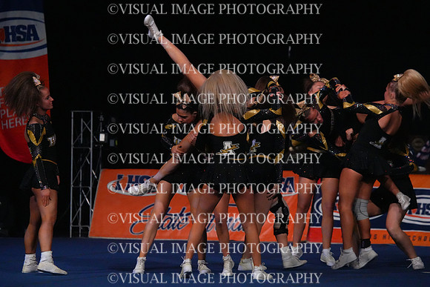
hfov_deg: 8.8
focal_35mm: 235
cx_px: 215
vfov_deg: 5.9
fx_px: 2807
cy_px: 144
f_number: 5.6
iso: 16000
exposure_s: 1/1250
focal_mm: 235
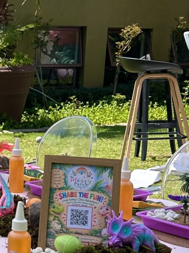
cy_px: 140
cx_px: -95
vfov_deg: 18.9
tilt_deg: -7.8
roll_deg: -0.8
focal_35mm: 104
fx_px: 757
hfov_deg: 13.4
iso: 50
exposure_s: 1/2299
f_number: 1.5
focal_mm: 5.7
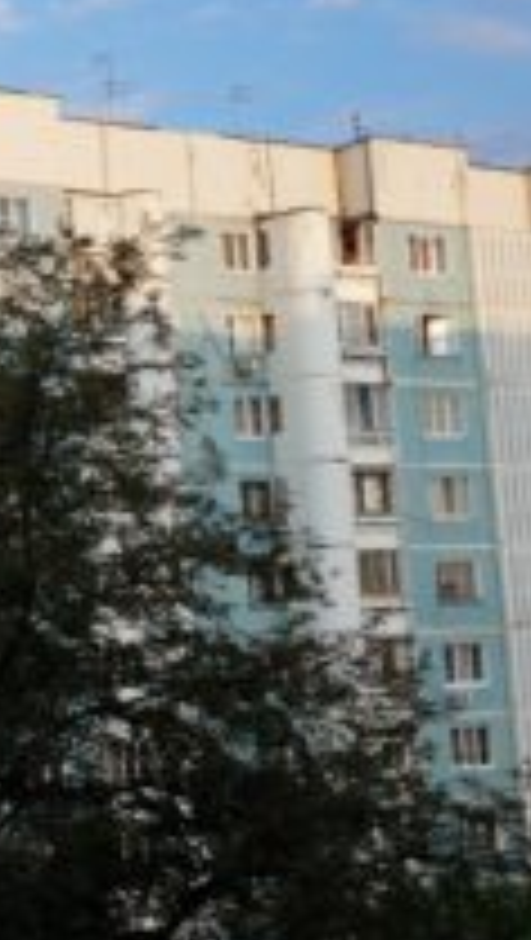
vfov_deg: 29.7
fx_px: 1775
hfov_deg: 14.8
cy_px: 468
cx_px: -425
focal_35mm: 71
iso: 100
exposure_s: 1/60
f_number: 11
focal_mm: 21
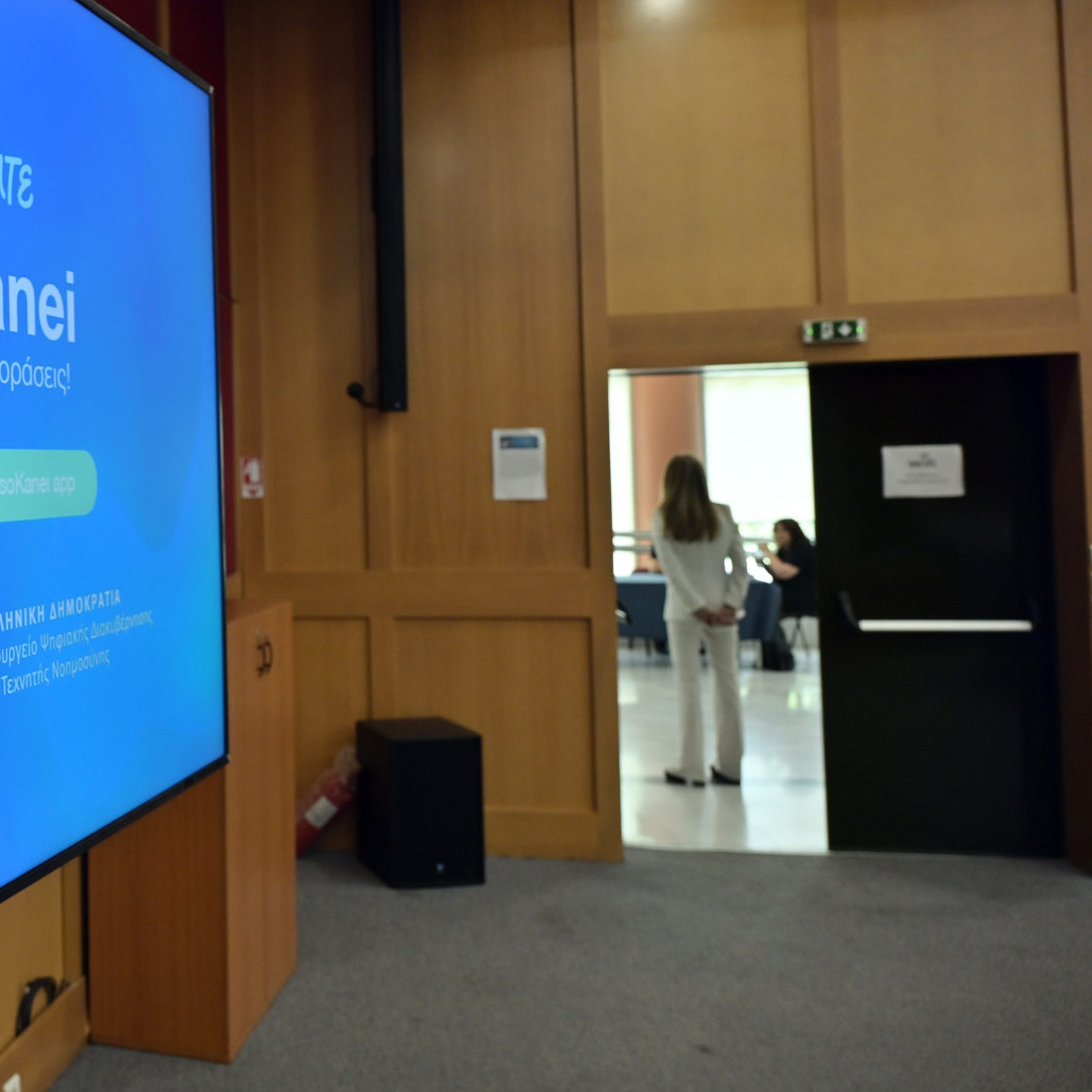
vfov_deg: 43.7
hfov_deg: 40.4
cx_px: 100
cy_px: 444
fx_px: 1356
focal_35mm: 38
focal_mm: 24
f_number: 4
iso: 900
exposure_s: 1/125
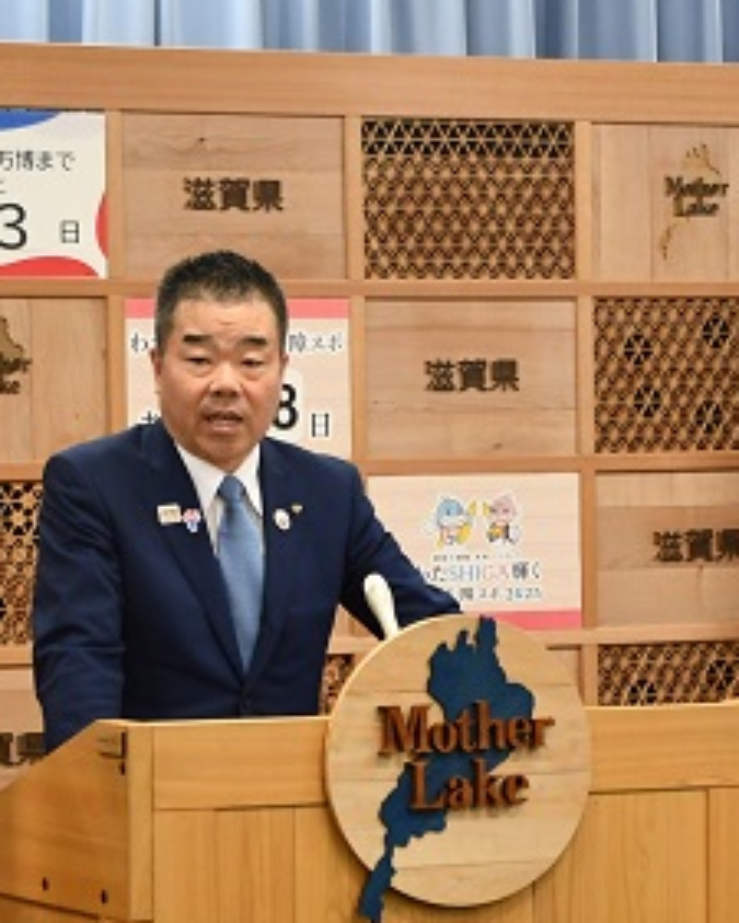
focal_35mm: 95
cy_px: 471
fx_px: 2596
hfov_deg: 15.9
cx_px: 746
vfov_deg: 20.2
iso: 1250
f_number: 4.2
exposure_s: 1/125
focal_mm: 38
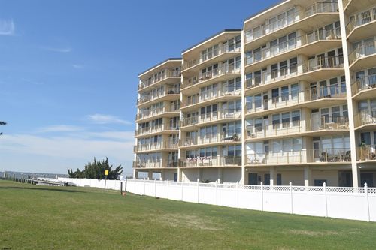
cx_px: 188
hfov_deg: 67.4
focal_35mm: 27
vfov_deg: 47.9
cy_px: 125
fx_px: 282
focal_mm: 18
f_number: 11
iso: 100
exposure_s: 1/200
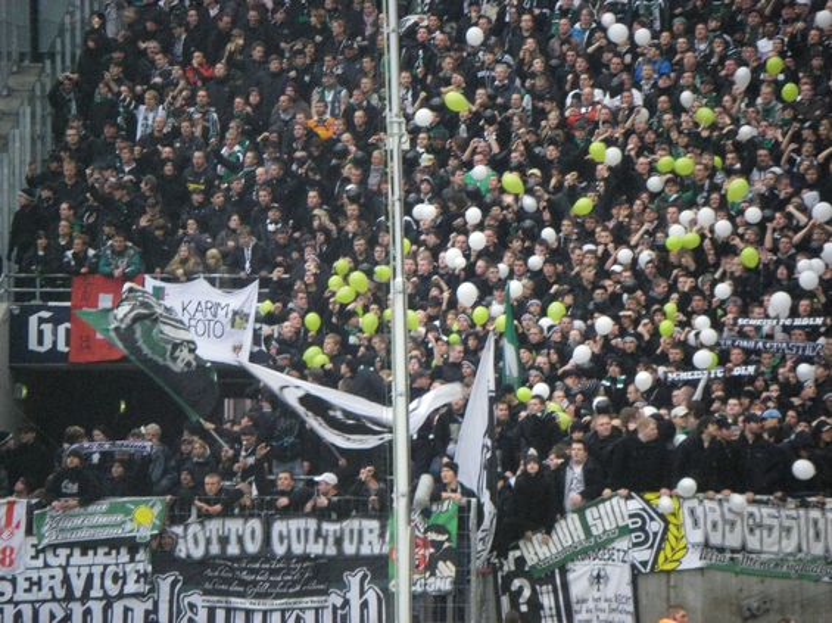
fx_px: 5525
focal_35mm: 230
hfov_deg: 8.6
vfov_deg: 6.5
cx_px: 416
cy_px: 312
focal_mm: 37.9
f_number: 4.8
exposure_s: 1/100
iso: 800
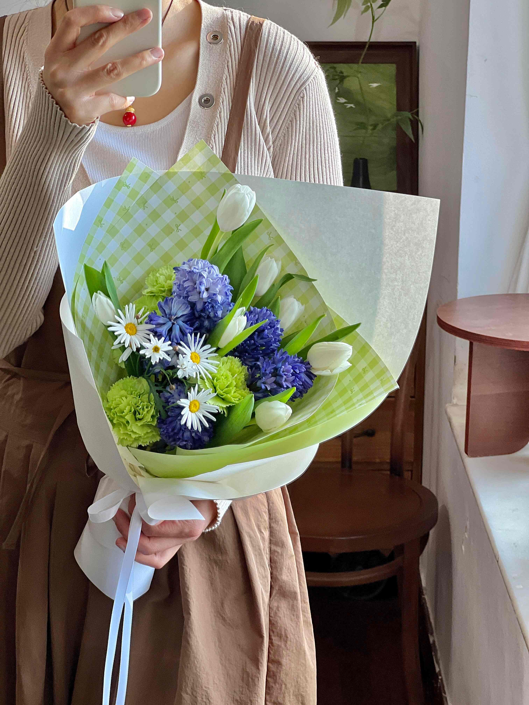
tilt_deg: -13.4
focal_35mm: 77
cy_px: 352
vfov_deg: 25.3
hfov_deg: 19.1
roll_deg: +0.5
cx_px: 264
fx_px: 1569
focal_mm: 9
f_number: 2.8
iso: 80
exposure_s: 1/100
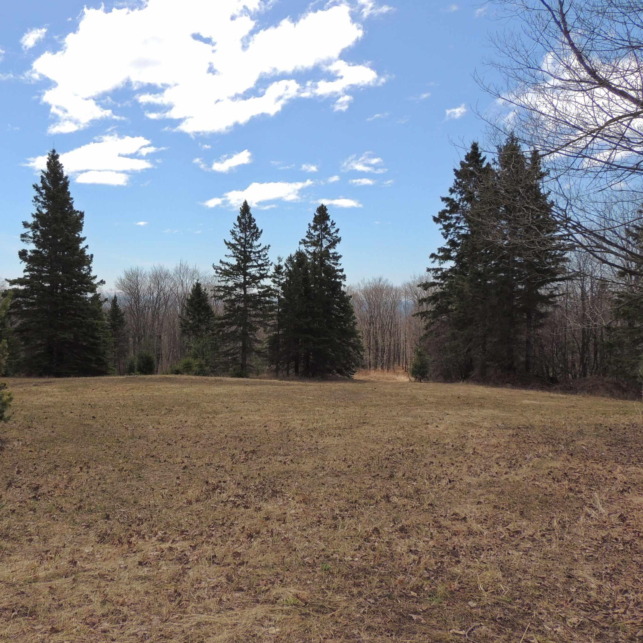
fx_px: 609
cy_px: 319
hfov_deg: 54.9
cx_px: 234
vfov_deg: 55.6
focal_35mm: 29
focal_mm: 4.3
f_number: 3
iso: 100
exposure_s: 1/1600
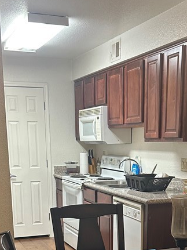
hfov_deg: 25.6
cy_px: 242
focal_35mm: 57
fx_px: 411
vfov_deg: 31.6
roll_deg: +1.0
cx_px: 112
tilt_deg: -13.2
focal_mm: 6.86
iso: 320
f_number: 1.78
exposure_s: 1/60
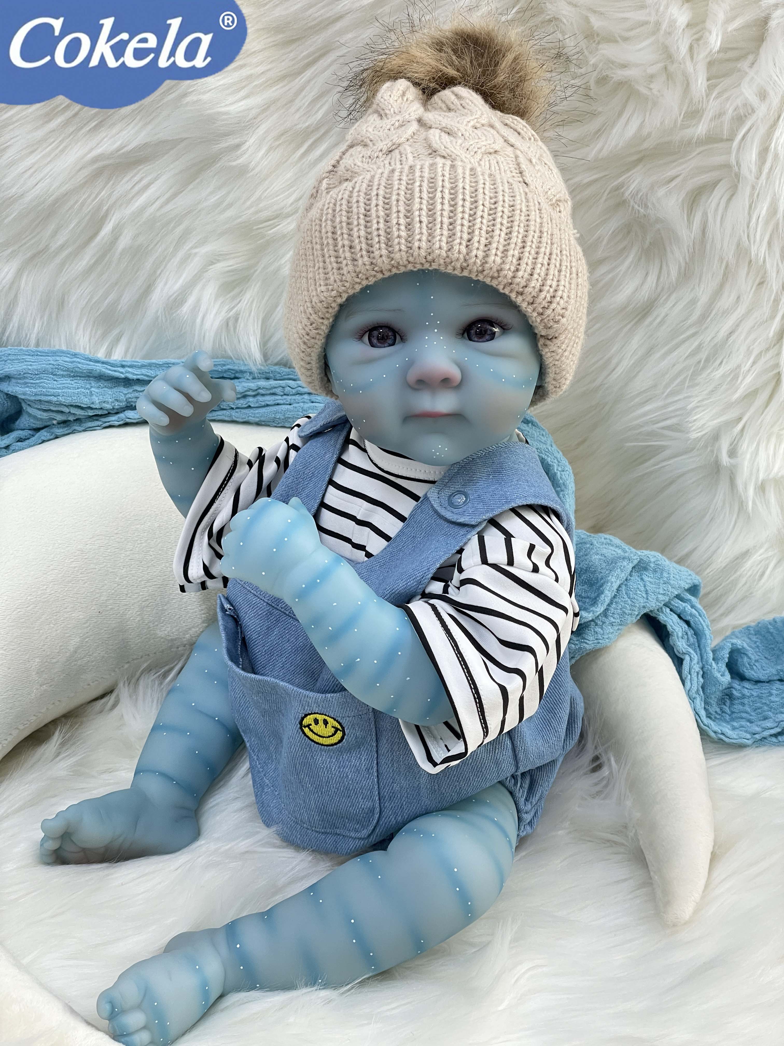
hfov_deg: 28.0
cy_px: 523
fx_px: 1570
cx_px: 392
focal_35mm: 52
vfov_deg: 36.8
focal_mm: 6
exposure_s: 1/100
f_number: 2
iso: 100
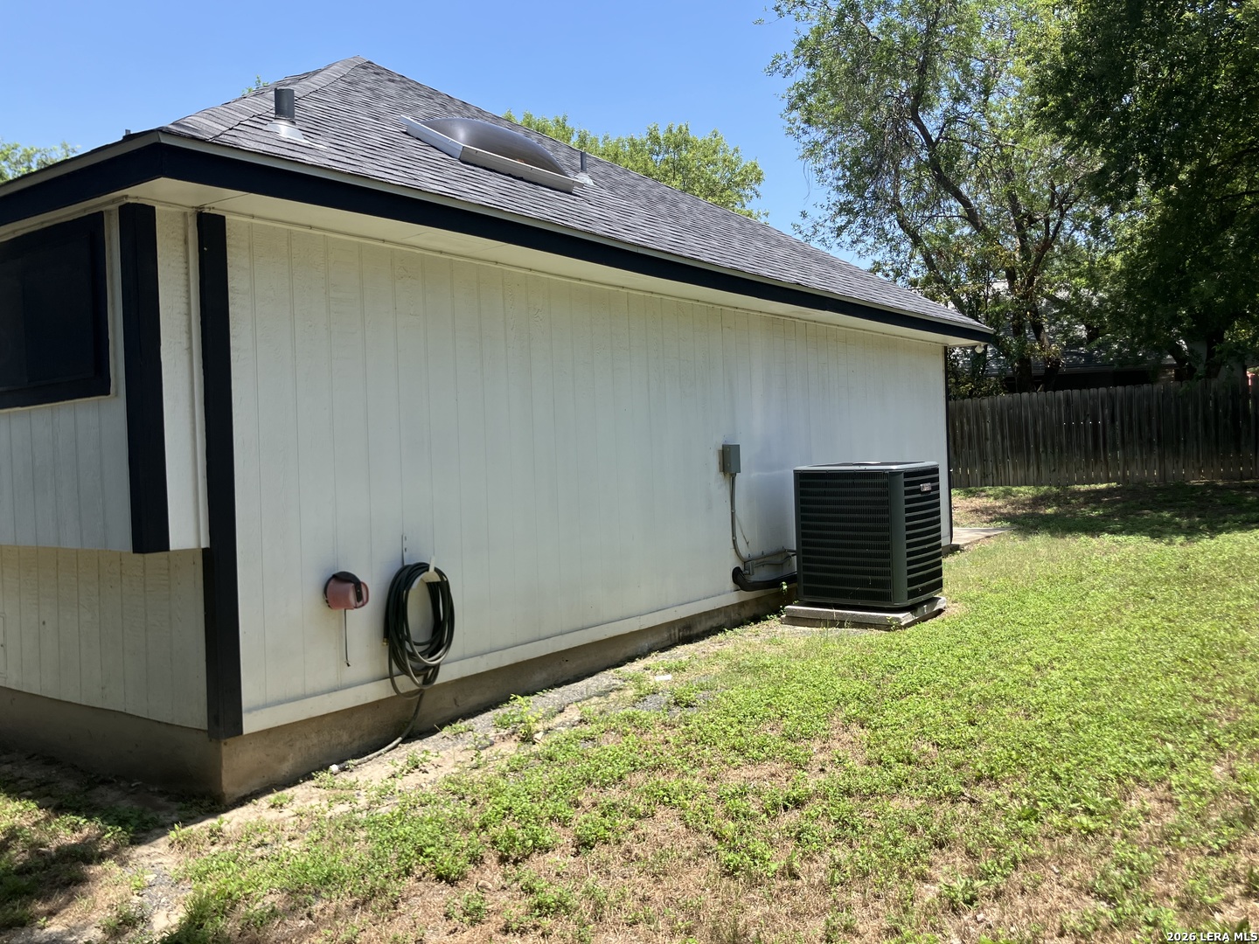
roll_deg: +1.6
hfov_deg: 63.4
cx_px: 630
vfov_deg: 49.7
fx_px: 1018
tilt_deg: +0.2
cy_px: 472
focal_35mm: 28
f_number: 1.8
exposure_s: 1/972
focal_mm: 3.99
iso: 32
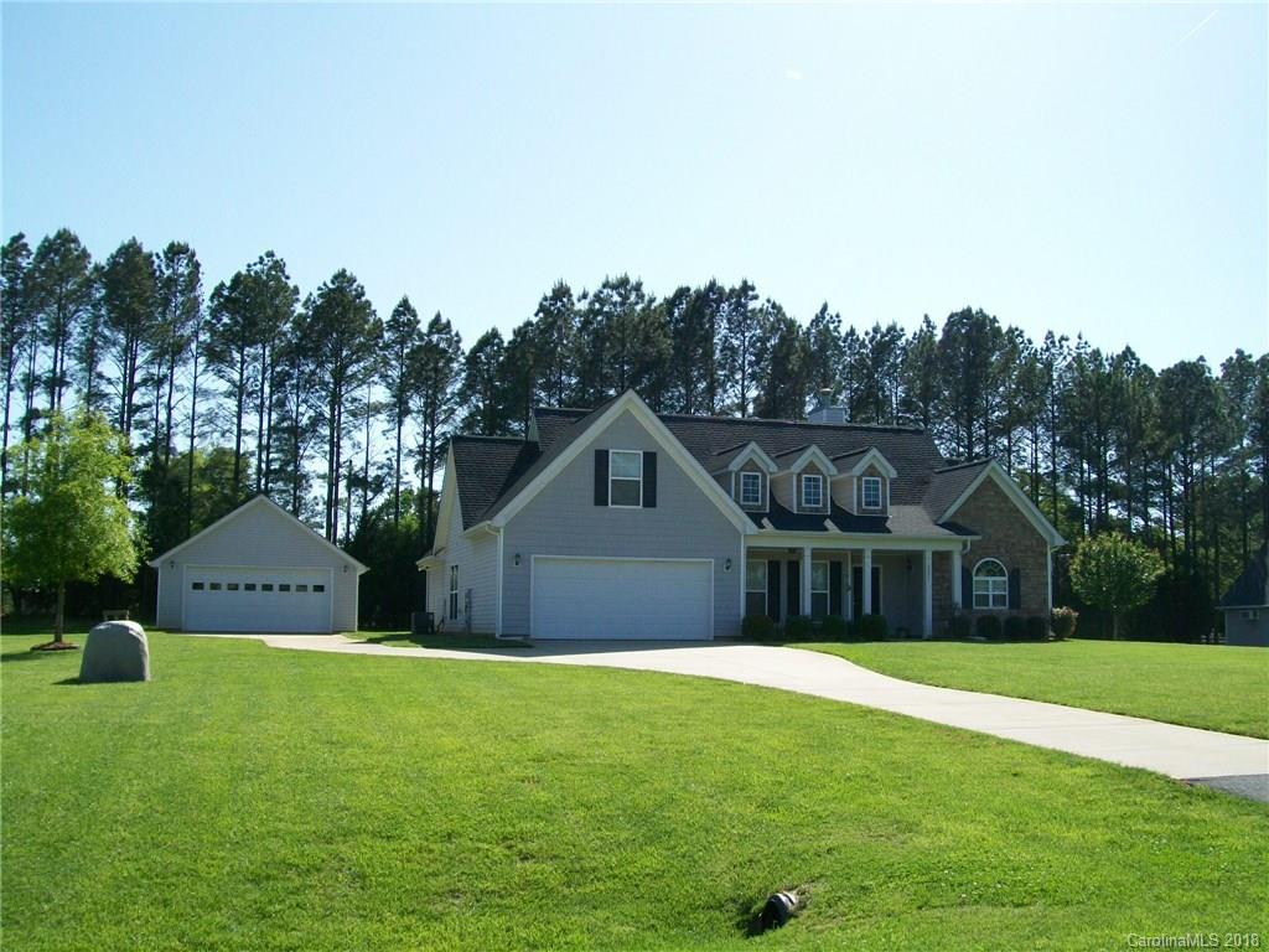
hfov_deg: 51.4
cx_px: 634
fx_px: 1320
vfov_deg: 39.7
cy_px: 476
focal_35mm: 36
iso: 64
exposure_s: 1/320
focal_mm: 6
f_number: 4.8
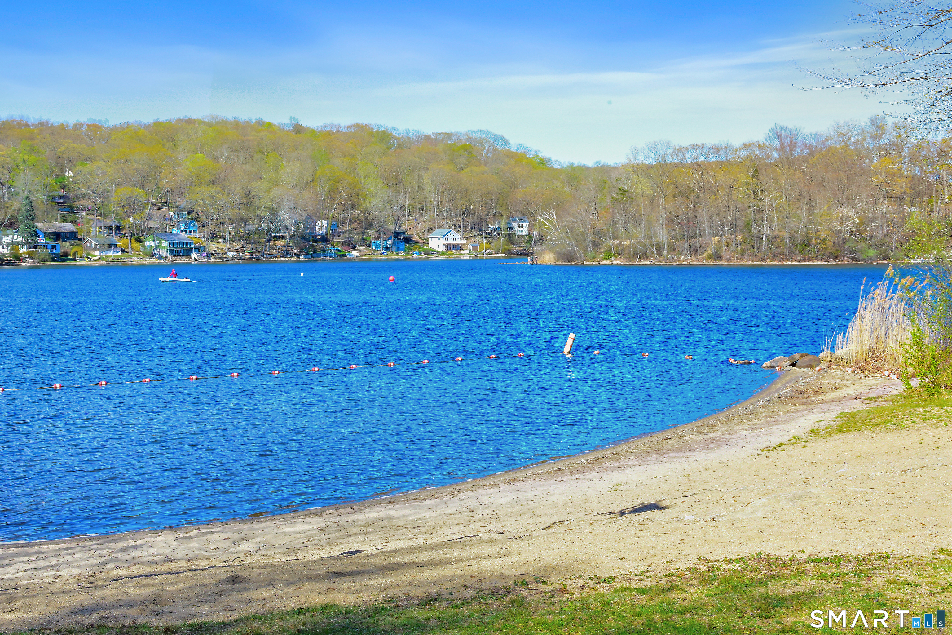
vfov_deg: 25.8
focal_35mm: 52
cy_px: 318
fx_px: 1388
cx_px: 476
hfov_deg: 37.9
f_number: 16
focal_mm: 35
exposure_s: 1/60
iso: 400
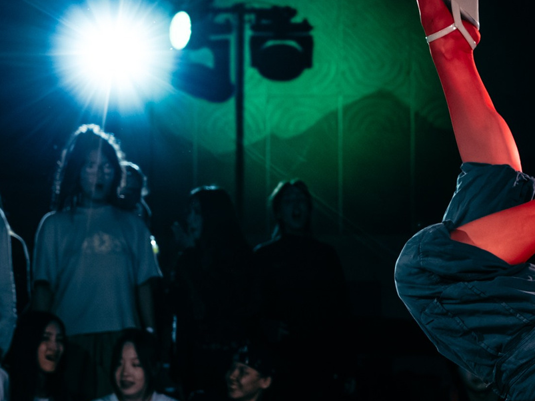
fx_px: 1870
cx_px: 553
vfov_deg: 12.2
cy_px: 331
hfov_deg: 15.9
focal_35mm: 121
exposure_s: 1/800
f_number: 2.8
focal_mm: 32
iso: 3200
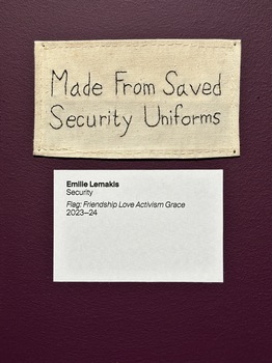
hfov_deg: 30.2
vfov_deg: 39.7
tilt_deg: +0.1
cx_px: 136
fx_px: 504
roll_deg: +1.2
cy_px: 182
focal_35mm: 48
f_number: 1.78
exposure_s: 1/60
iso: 125
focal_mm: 6.86
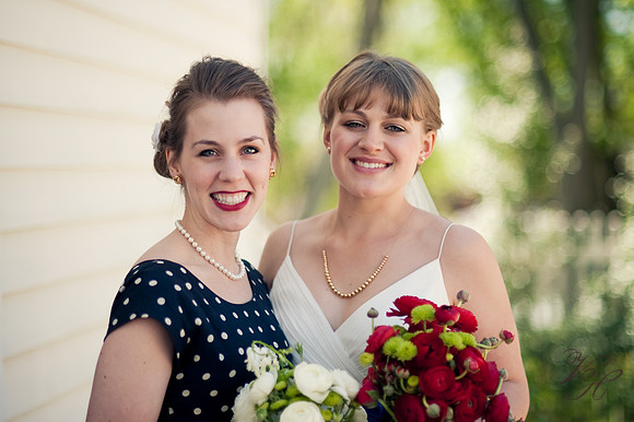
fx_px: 1496
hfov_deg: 23.9
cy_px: 211
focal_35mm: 85
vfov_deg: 16.1
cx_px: 317
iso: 200
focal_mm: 85
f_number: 1.8
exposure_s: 1/2000
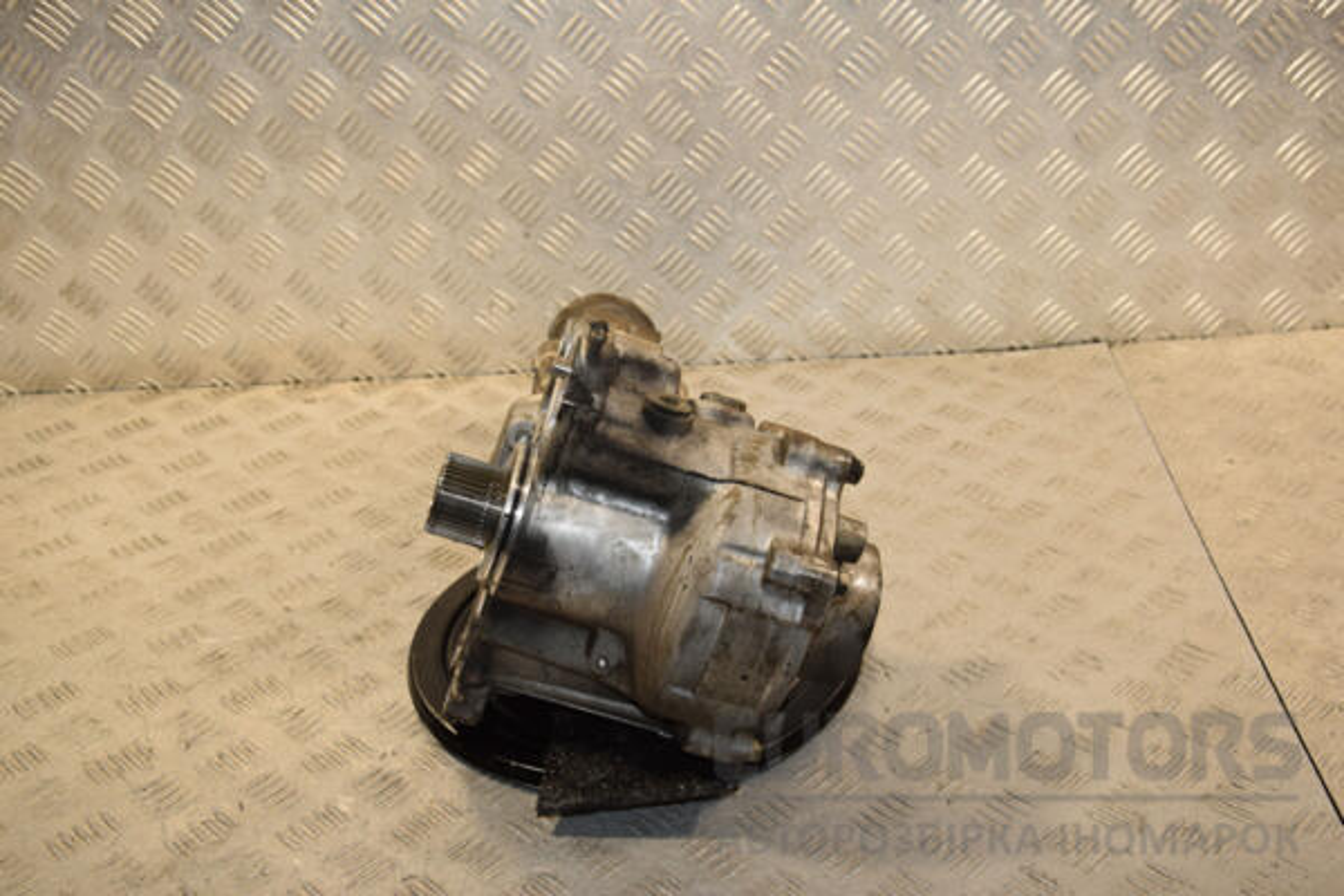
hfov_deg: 43.6
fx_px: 1680
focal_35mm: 45
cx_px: 672
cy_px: 448
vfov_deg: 29.9
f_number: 6.3
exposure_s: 1/200
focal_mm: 30
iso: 800
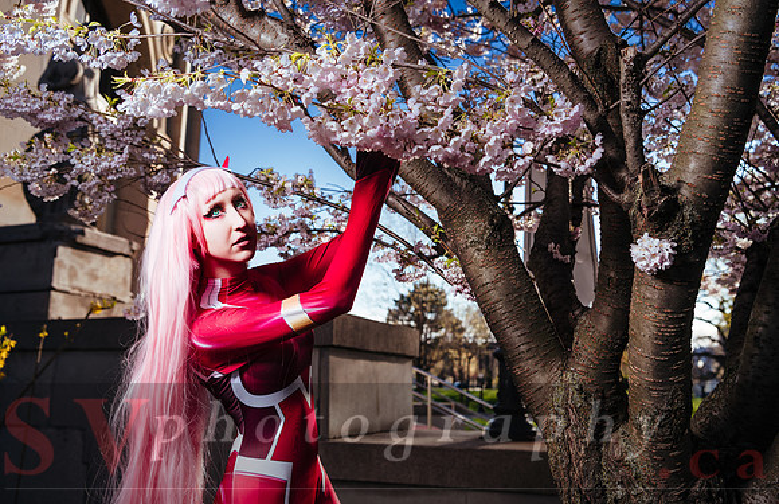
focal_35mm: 33
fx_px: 706
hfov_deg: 57.8
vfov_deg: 39.3
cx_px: 389
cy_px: 251
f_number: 4
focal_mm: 32
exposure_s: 1/200
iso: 64
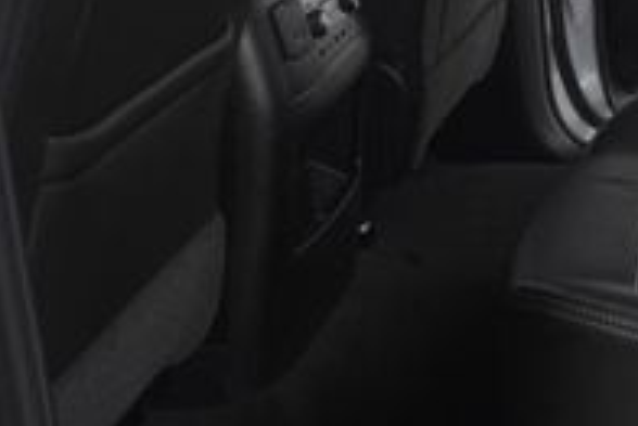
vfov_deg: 15.3
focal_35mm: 88
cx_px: 674
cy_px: 3
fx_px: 1561
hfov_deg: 22.0
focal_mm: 18
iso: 100
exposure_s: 1/160
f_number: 5
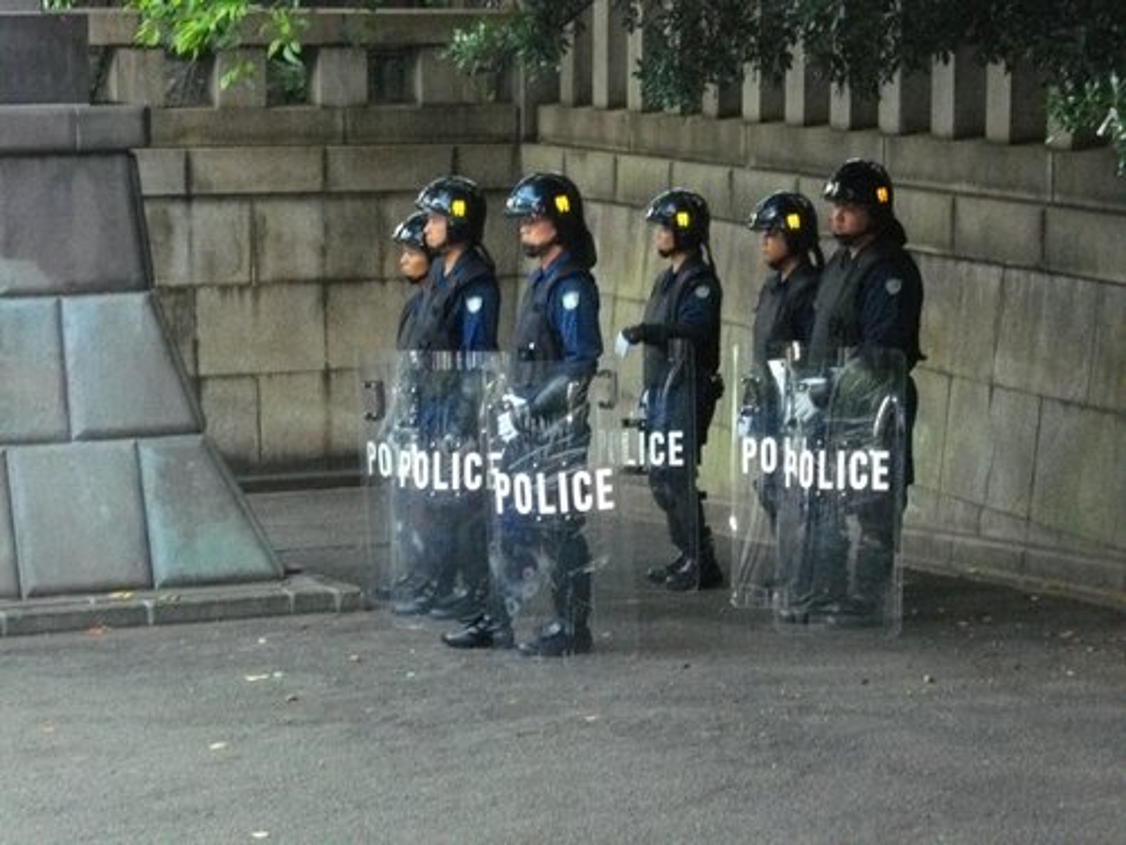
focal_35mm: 96
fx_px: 3123
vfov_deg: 15.4
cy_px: 422
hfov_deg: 20.4
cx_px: 563
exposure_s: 1/100
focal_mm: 17.1
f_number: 5.2
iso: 670
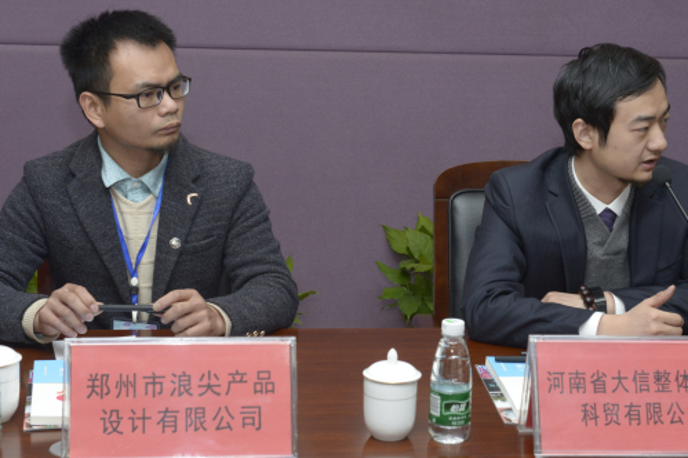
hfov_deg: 27.7
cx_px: 375
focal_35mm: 73
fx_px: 1394
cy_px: 212
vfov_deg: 18.6
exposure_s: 1/60
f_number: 8
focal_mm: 56
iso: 1600
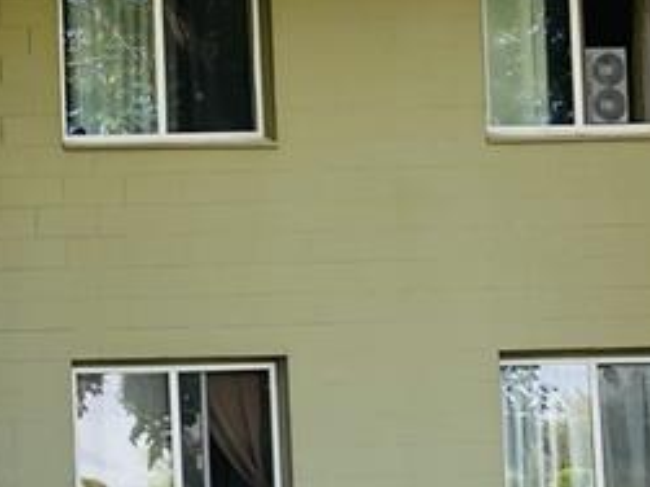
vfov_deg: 13.9
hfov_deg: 16.7
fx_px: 1989
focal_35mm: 106
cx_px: -350
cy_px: 407
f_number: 1.6
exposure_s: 1/375
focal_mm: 5.1
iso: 50
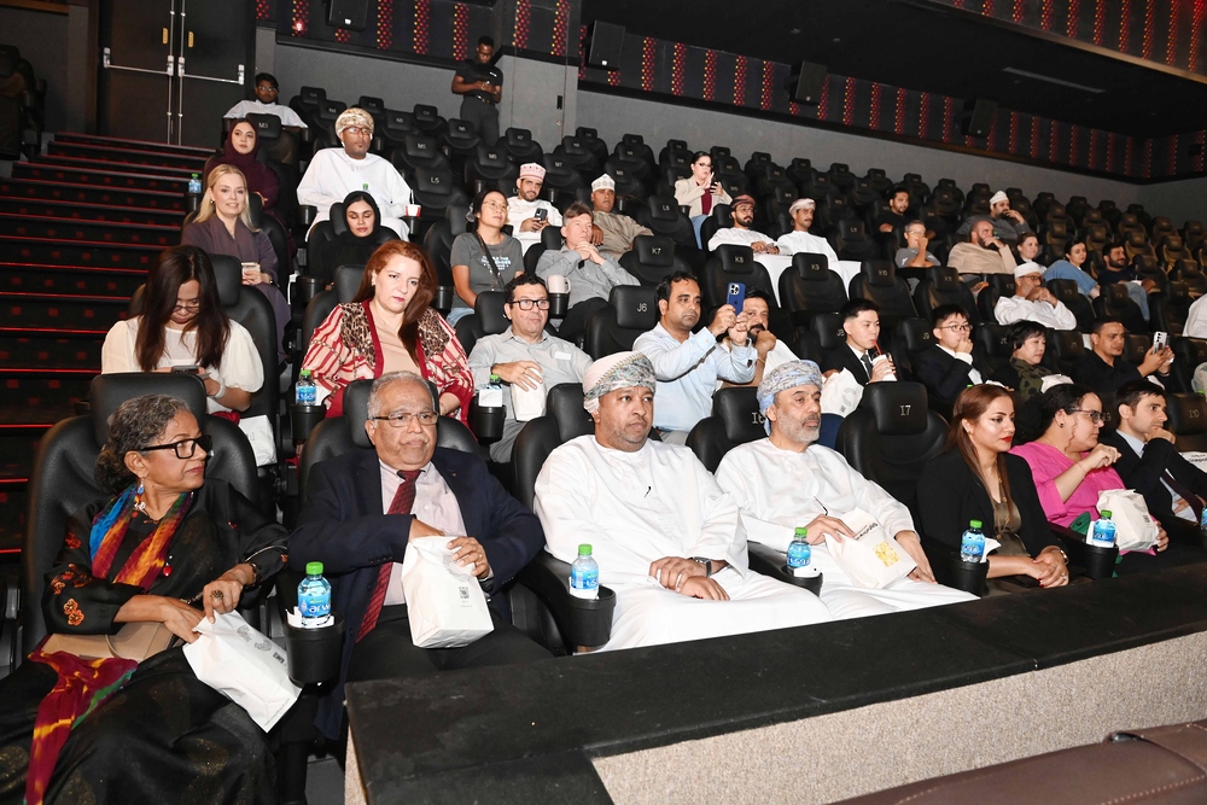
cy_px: 402
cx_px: 604
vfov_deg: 53.1
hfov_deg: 73.7
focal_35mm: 24
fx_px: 805
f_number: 5.6
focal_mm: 24
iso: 5000
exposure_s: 1/125
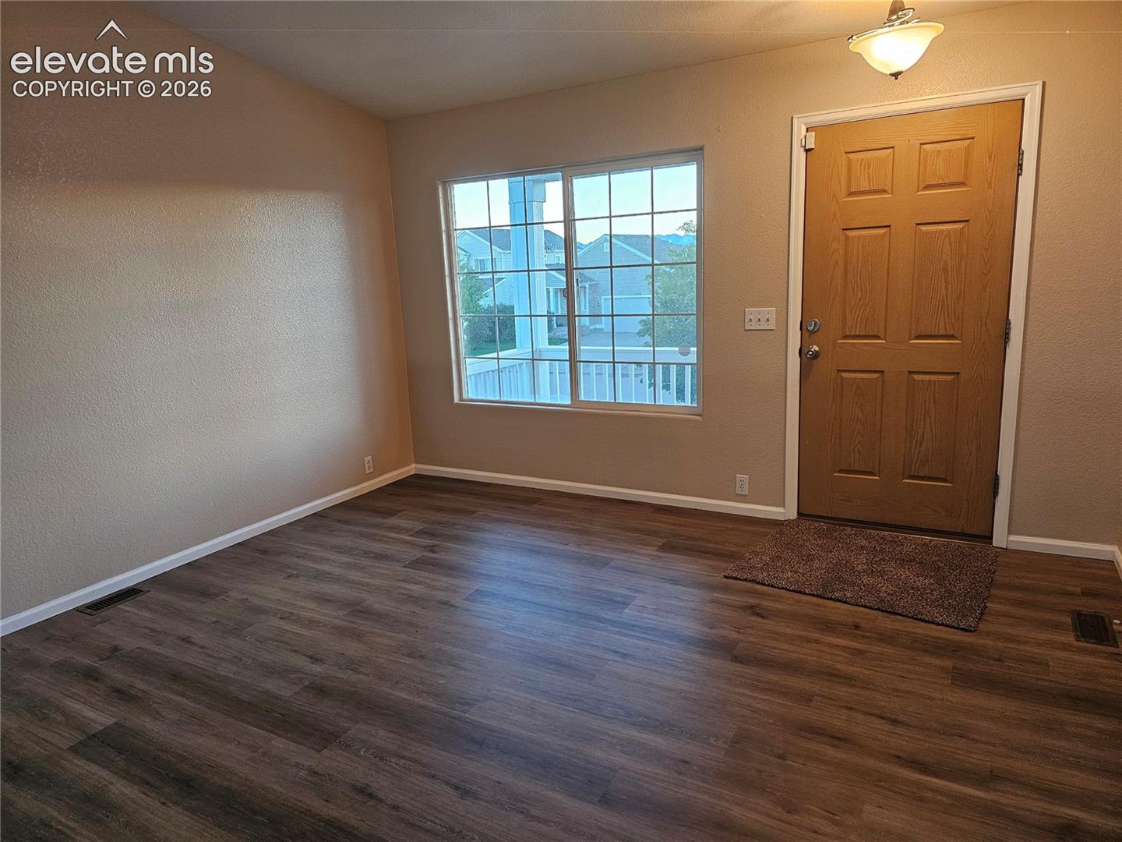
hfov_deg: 73.9
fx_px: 745
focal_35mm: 23
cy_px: 421
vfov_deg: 58.9
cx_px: 561
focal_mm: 6.3
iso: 320
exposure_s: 1/120
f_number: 1.7
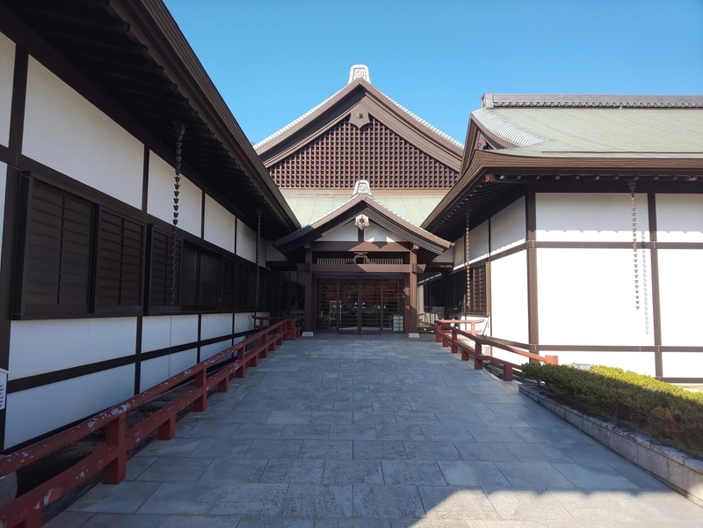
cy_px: 264
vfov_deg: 66.0
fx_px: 406
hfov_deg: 81.7
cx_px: 352
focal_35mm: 20
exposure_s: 1/451
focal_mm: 3.45
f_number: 1.94
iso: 28
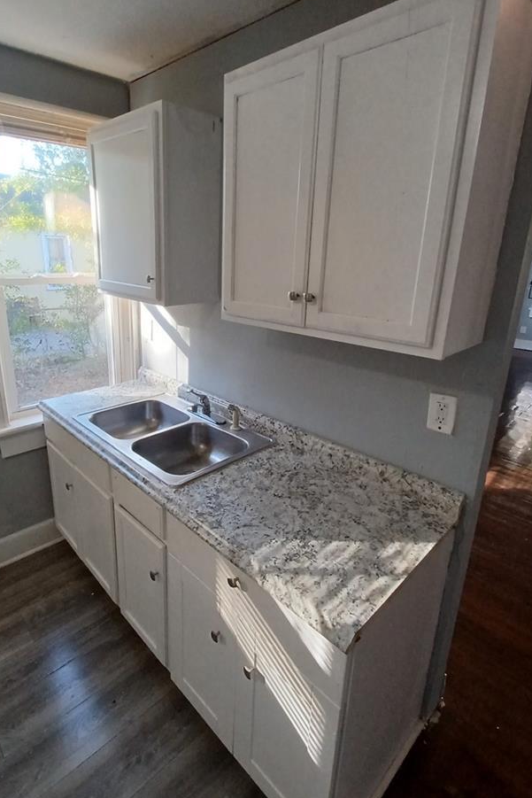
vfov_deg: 89.9
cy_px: 376
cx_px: 220
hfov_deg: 66.9
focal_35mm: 18
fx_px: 399
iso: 125
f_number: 2.2
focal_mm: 1.42
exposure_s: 1/40
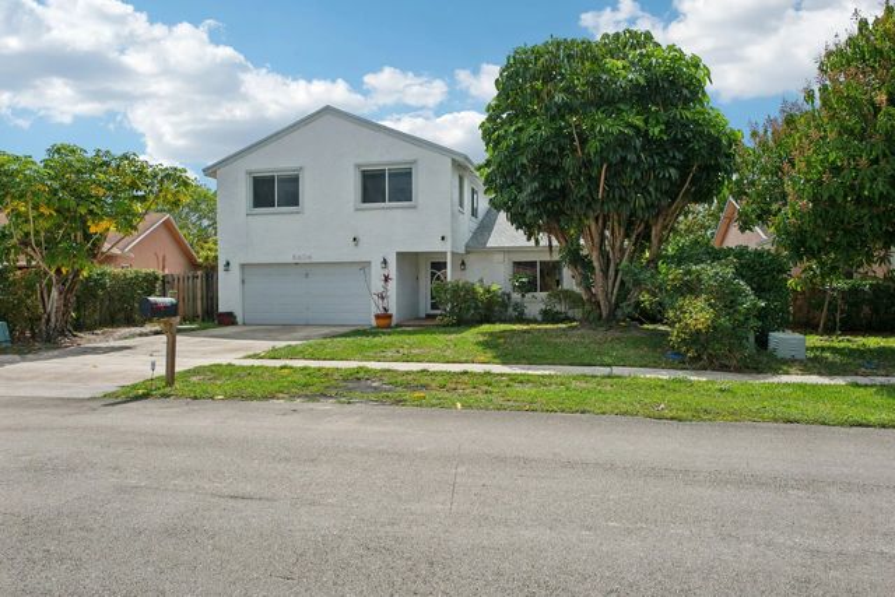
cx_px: 448
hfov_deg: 73.7
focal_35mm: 24
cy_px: 298
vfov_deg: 53.2
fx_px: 597
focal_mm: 24
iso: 200
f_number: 9
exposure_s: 1/500
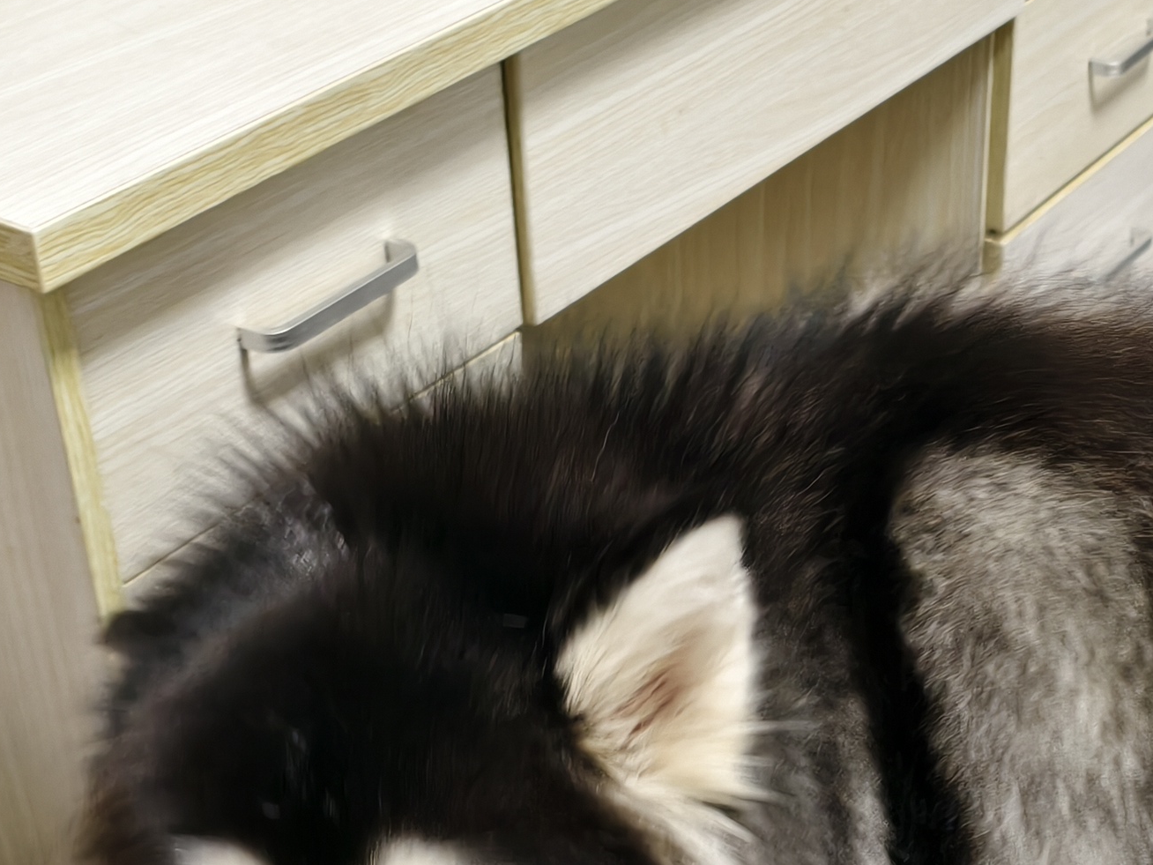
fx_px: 2398
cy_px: 876
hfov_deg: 26.1
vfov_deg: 19.8
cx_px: 1045
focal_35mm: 72
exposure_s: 1/50
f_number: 1.57
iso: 267
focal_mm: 6.54
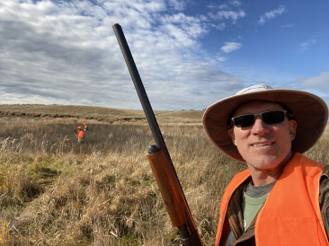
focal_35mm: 23
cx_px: 164
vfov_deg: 58.8
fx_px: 218
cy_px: 123
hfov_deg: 74.0
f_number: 2.2
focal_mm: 2.71
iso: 25
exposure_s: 1/806
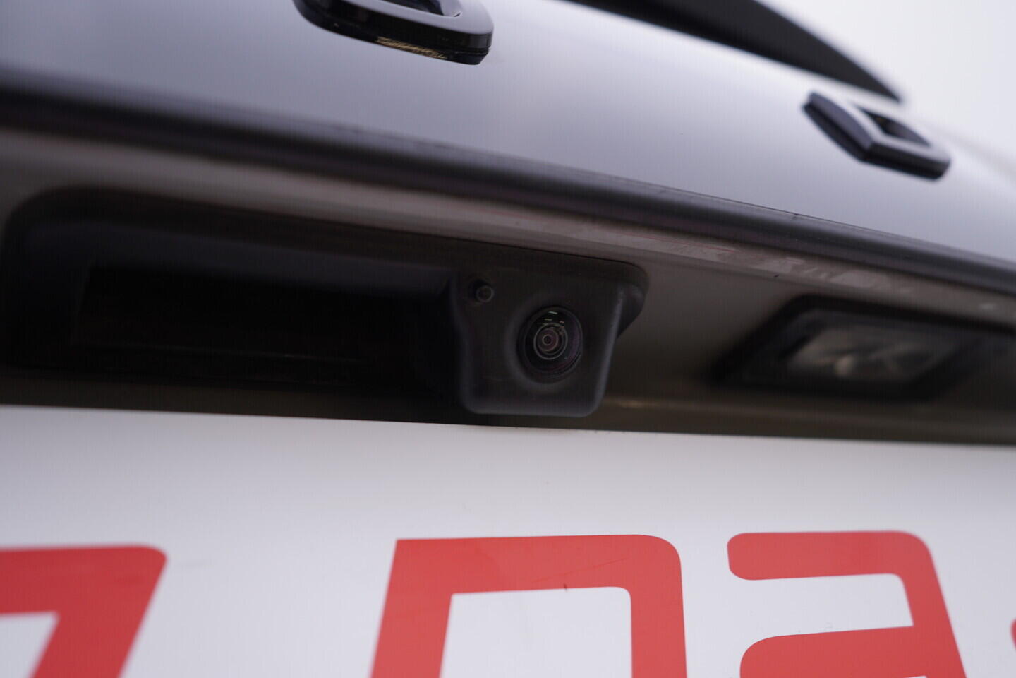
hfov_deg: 53.1
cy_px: 339
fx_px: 1016
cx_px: 508
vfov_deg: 36.9
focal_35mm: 36
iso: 125
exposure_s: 1/80
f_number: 4
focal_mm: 24
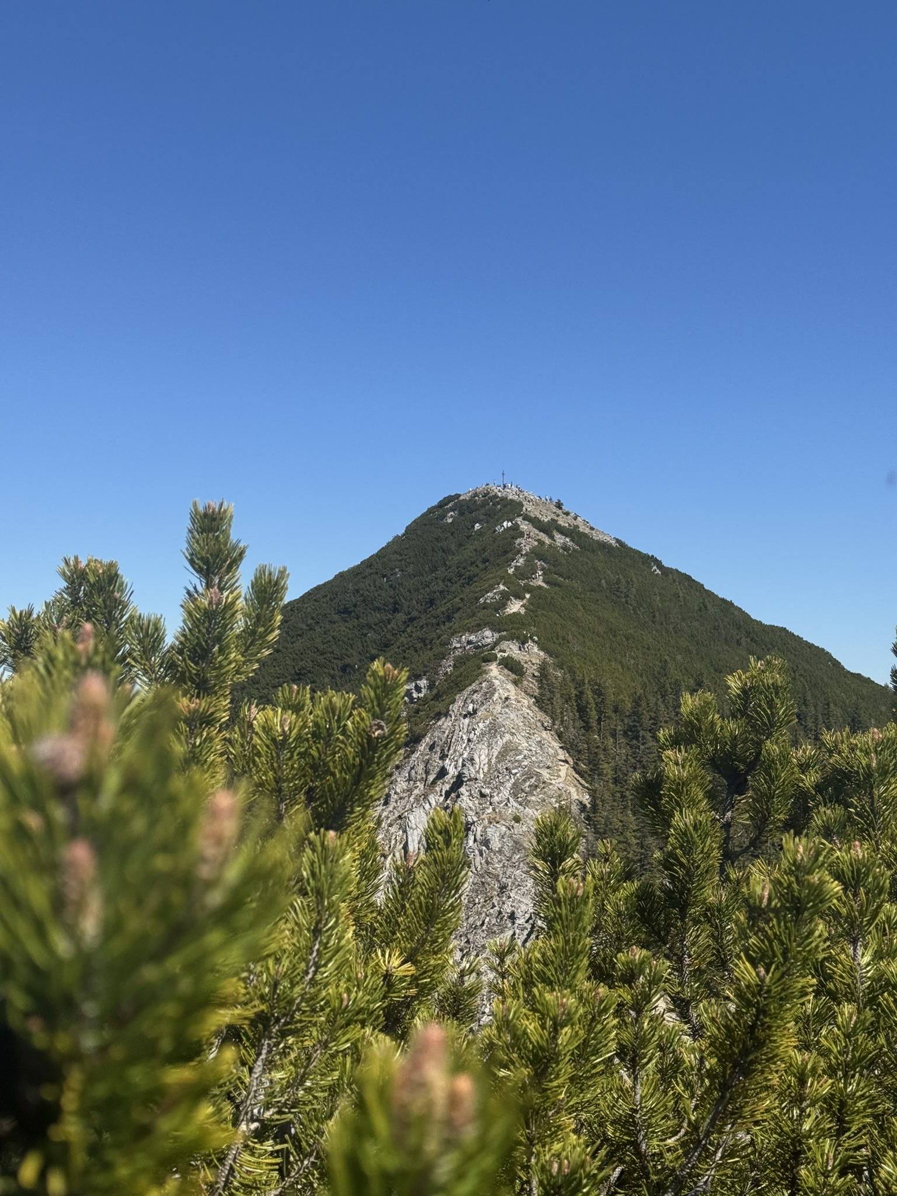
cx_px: 448
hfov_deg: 30.3
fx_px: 1658
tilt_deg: +2.5
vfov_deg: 39.7
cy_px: 598
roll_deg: -1.3
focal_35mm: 48
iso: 64
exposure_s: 1/6410
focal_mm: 6.76
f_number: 1.78
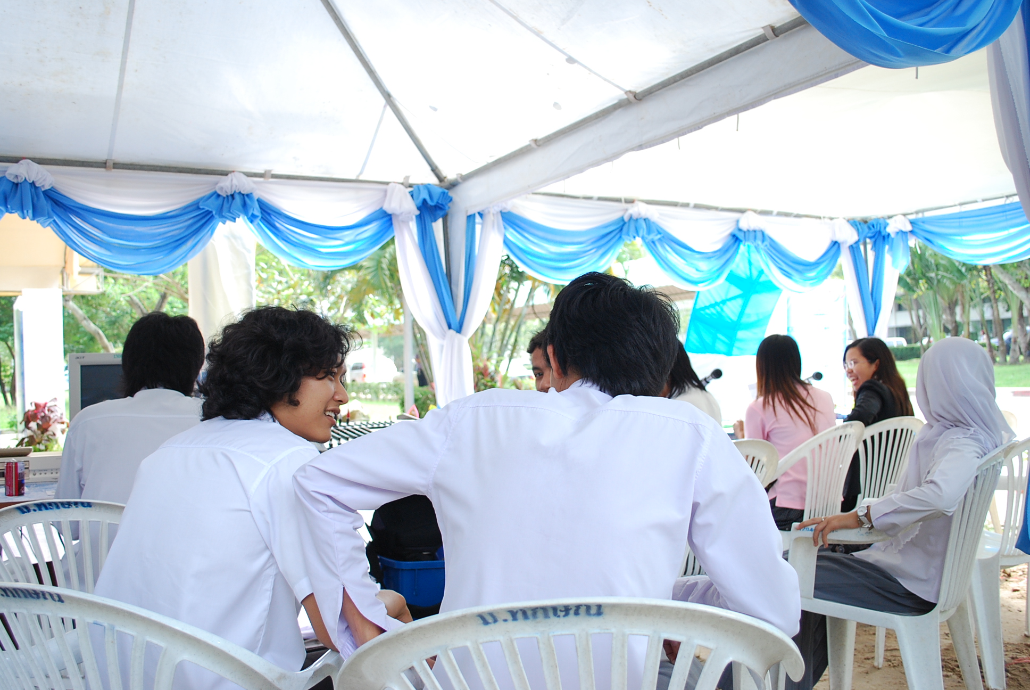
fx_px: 945
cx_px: 515
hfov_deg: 57.2
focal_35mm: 33
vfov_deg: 40.1
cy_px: 345
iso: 400
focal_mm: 22
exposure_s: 1/200
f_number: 4
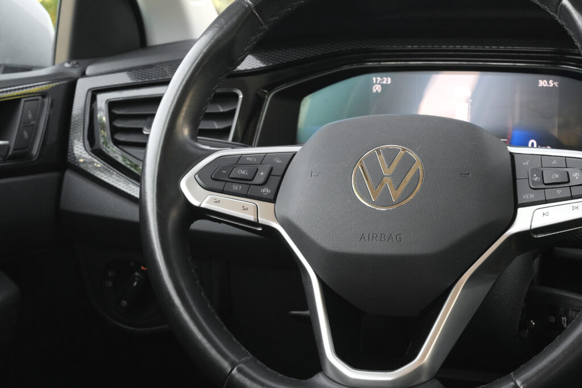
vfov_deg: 20.0
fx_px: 1099
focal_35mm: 68
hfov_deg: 29.7
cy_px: 194
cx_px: 291
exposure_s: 1/100
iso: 2000
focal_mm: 45
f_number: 9
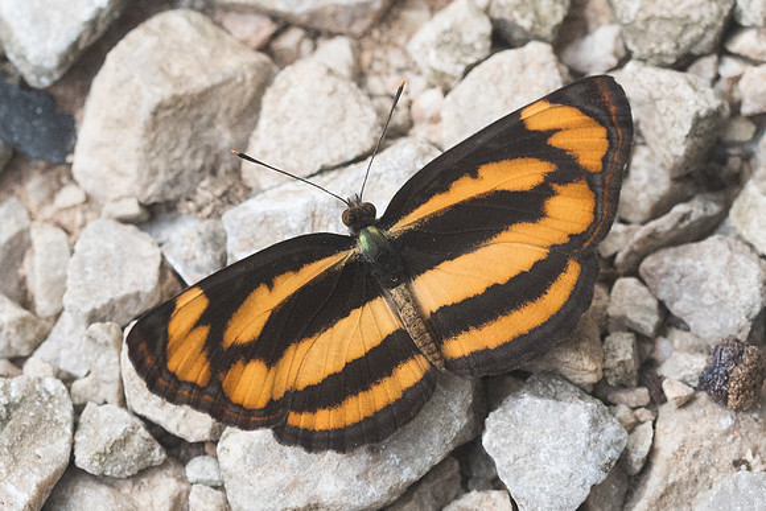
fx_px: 14111
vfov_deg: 2.1
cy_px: 343
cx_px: 336
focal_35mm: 663
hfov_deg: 3.1
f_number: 5.6
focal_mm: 150
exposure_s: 1/800
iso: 800
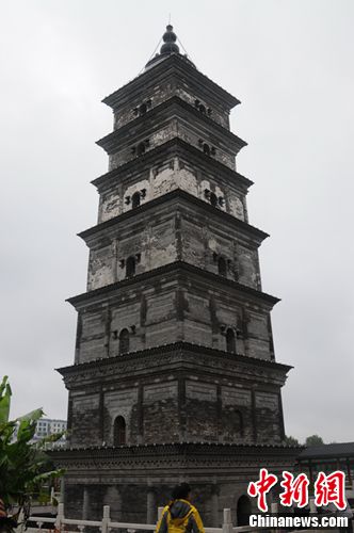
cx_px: 177
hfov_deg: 36.8
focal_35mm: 36
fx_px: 532
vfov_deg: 53.2
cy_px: 266
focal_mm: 24
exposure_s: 1/400
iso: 640
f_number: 4.5
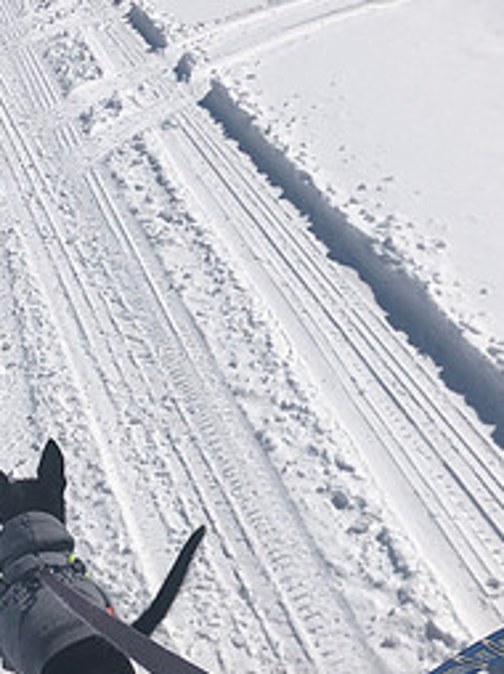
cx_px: 245
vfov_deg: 30.1
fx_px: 1245
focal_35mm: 64
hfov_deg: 22.9
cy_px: 430
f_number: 1.8
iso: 25
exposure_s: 1/12195
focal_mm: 4
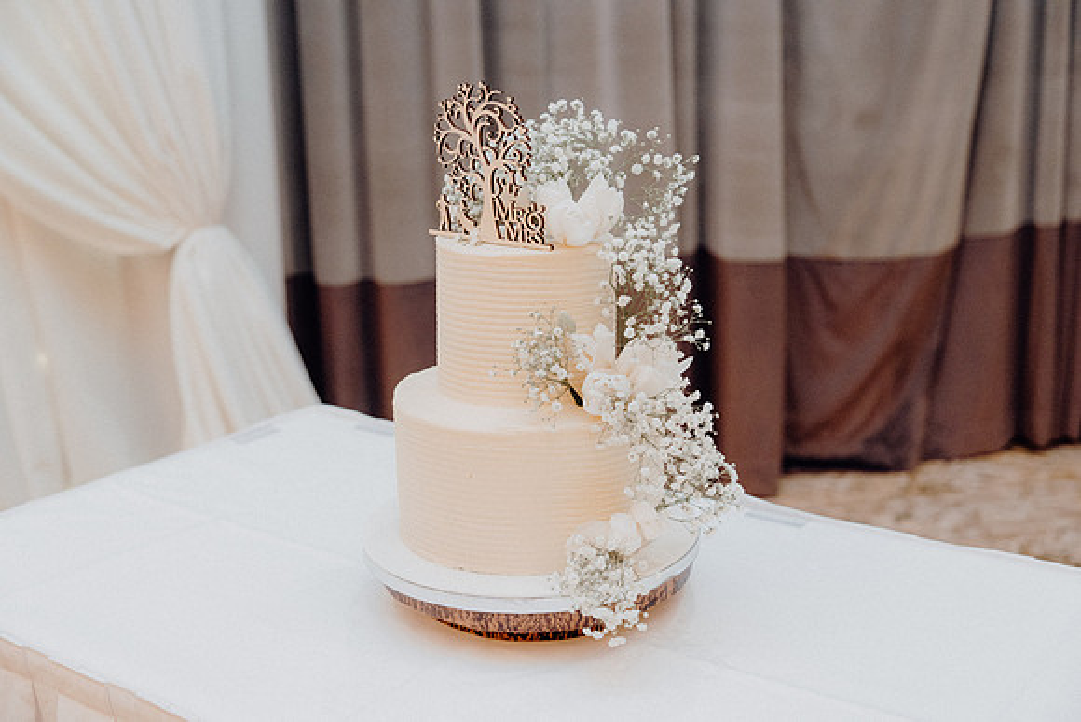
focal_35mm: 46
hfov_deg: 42.7
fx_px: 1382
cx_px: 540
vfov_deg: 29.3
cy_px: 361
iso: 3200
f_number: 3.5
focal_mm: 46
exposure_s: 1/160
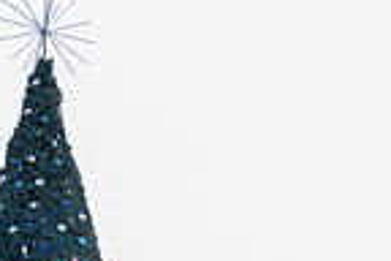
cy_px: 587
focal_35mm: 75
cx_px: 8
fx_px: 815
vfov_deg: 14.0
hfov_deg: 25.7
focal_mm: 24
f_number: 4
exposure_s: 1/250
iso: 125
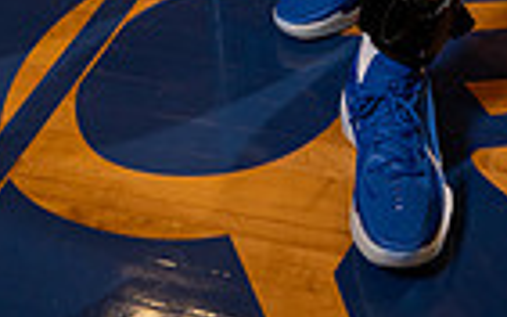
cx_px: 442
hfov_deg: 19.7
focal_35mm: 104
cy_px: -476
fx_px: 1436
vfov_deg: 10.6
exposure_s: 1/250
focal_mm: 32
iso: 400
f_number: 4.5
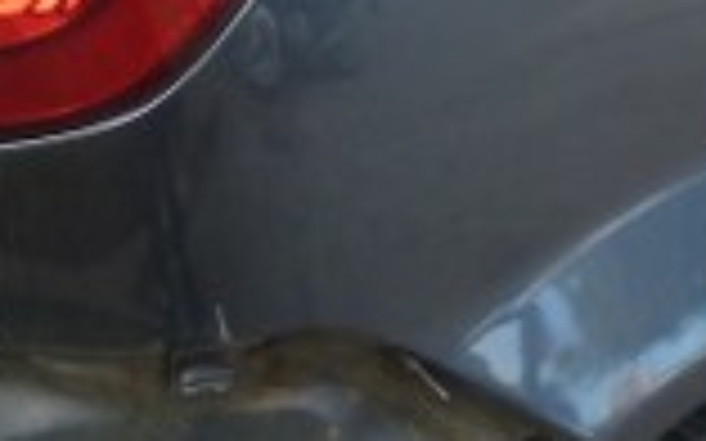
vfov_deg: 9.4
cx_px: 845
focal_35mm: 135
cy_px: -243
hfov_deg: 15.0
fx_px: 2597
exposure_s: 1/80
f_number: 2.8
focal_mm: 4.5
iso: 80
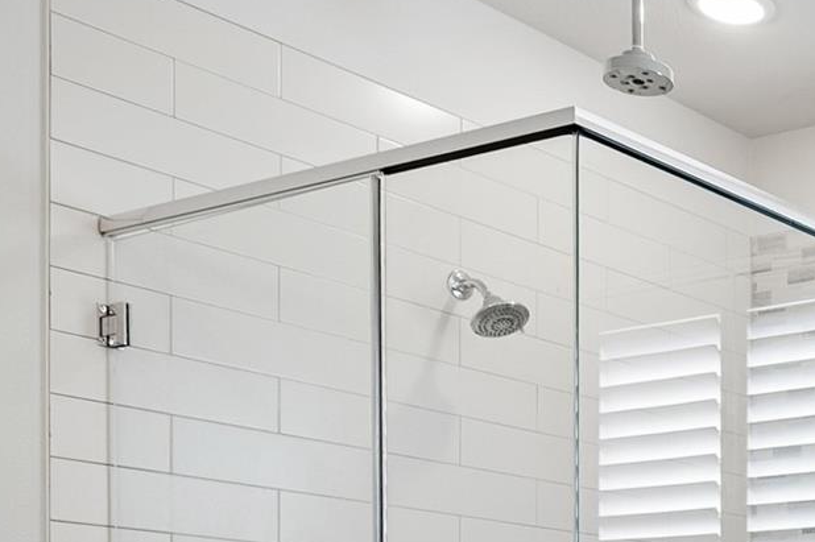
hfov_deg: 24.5
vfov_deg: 18.5
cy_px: 818
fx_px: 1463
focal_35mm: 65
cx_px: 1211
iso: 320
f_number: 8
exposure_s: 1/15
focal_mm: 19.5
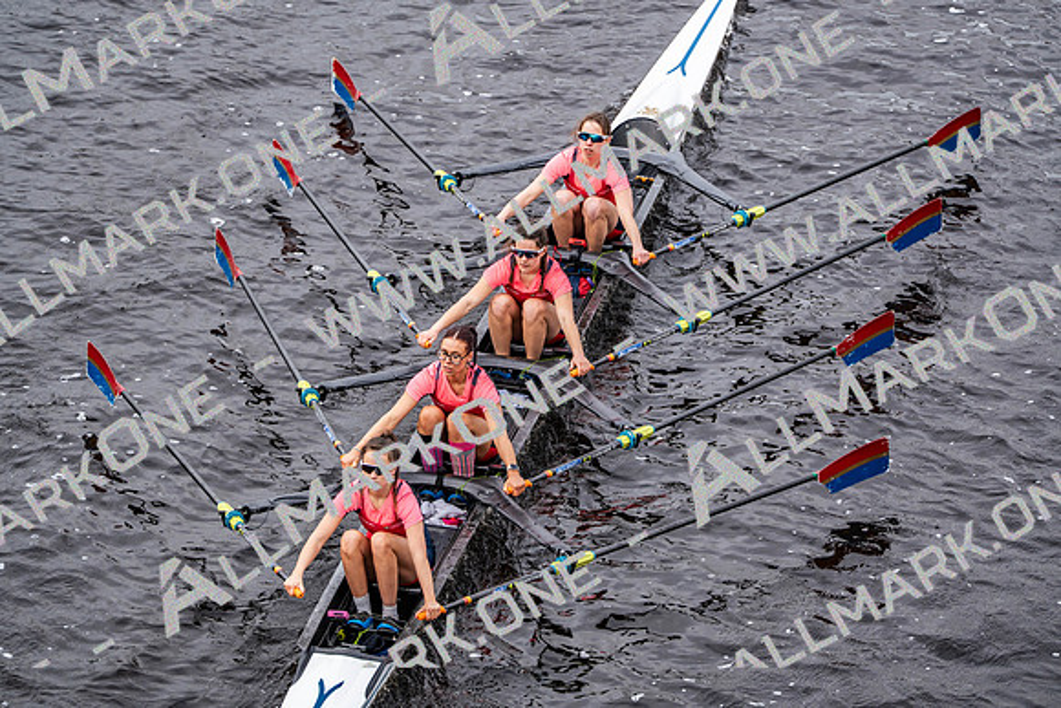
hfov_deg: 10.3
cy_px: 354
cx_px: 530
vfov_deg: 6.9
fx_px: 5896
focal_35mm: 200
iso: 320
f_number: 2.8
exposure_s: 1/2000
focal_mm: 200
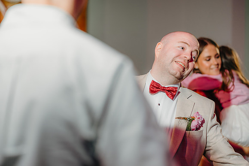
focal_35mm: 85
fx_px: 588
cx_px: 124
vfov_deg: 16.1
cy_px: 83
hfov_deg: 23.9
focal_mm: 85
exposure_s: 1/200
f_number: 2.2
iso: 200
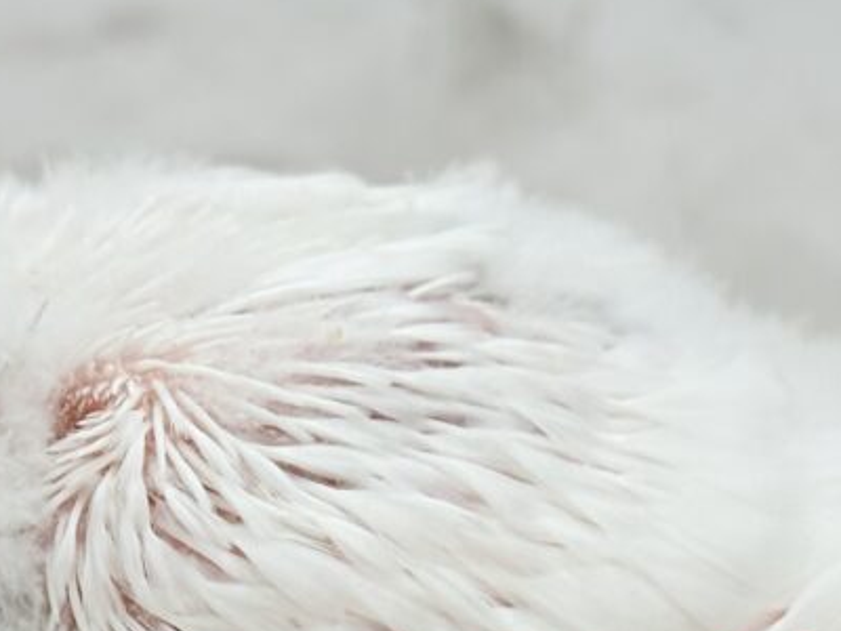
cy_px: 326
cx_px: 328
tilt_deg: -11.1
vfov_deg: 9.5
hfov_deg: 12.7
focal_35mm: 156
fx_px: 3790
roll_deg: -6.8
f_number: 1.6
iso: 50
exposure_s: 1/100
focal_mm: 5.96
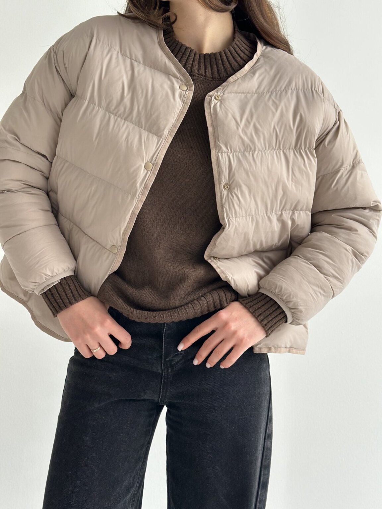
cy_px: 254
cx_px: 191
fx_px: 706
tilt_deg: -4.7
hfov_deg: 30.3
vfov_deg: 39.7
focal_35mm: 48
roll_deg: +1.1
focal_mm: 6.86
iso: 125
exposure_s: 1/104
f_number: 1.78
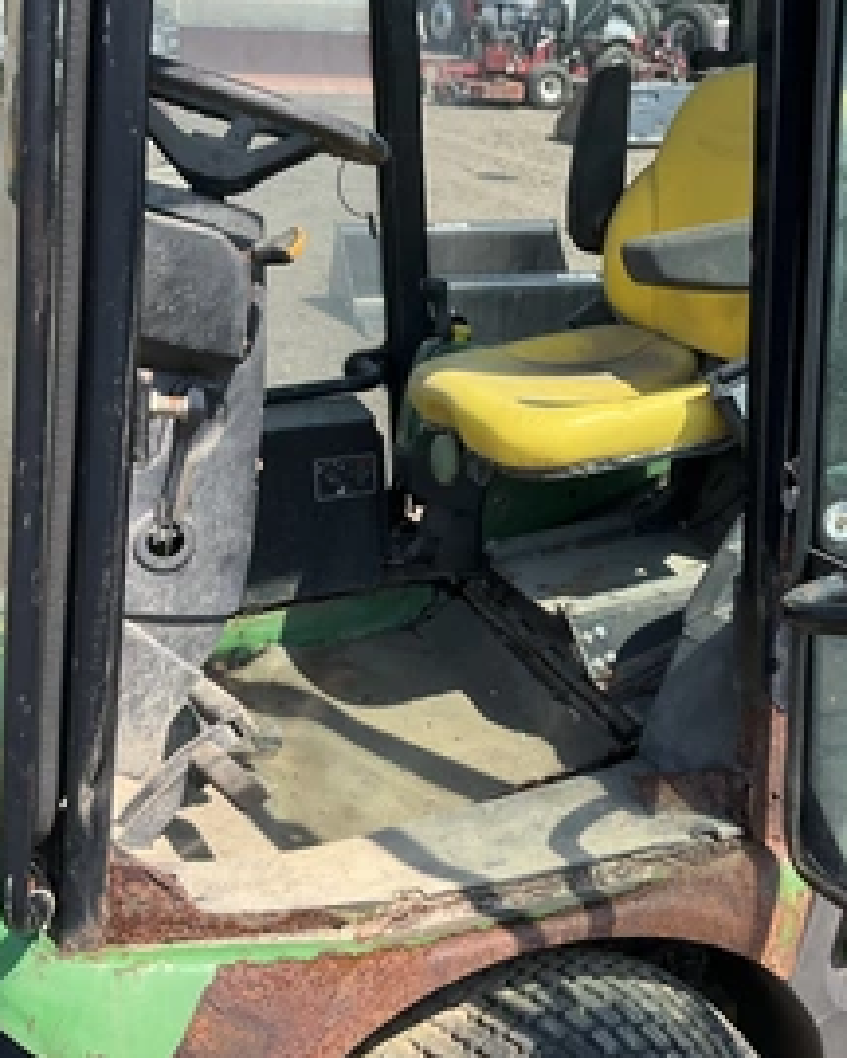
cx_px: 514
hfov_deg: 35.5
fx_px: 1316
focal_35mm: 42
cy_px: 513
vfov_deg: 43.8
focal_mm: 3
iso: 25
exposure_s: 1/749
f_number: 1.8
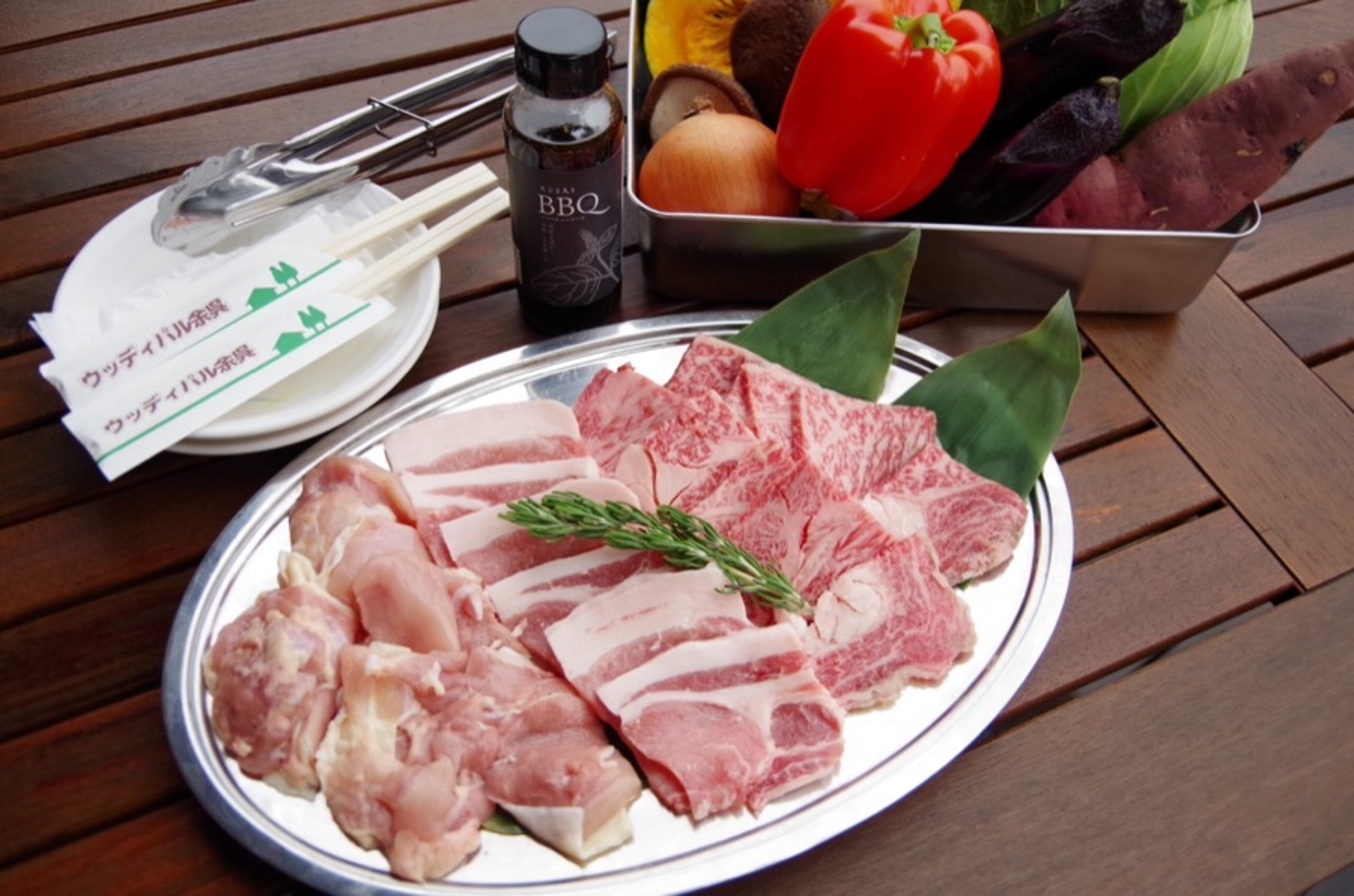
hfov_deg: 60.4
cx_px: 677
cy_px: 448
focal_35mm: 31
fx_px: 1163
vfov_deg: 42.1
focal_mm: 21
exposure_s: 1/160
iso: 400
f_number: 4
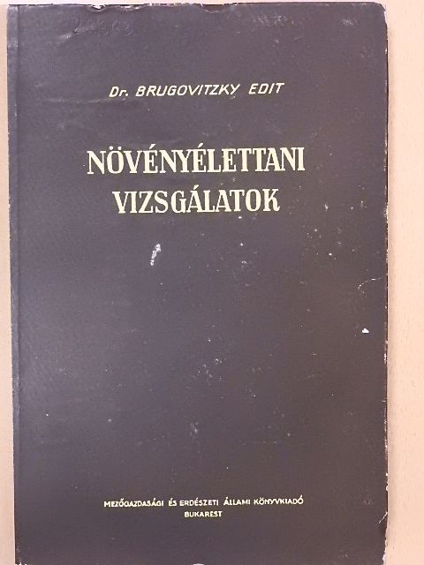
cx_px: 212
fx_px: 1062
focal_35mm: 65
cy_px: 282
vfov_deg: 29.8
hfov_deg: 22.6
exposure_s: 1/80
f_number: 4.2
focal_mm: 11.6
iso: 1600
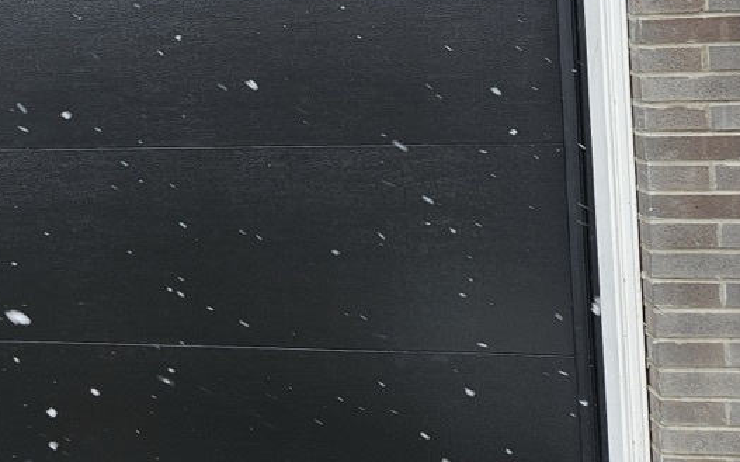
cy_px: -10
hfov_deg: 24.0
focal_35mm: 74
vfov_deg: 17.2
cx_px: -257
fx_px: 1492
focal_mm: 5.4
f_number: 1.8
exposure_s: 1/232
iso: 25
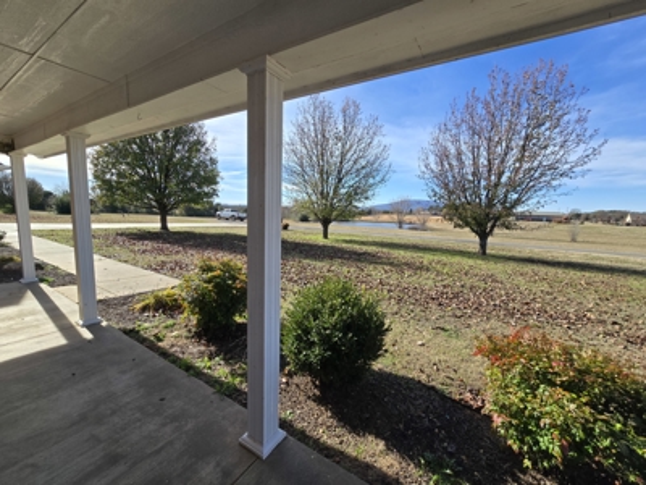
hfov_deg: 106.2
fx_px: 243
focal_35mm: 13
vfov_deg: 89.9
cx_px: 323
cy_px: 242
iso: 50
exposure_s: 1/1391
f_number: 2.2
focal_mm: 2.2
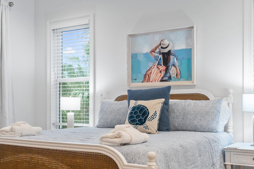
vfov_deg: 30.4
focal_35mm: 44
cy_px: 101
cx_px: 122
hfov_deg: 44.5
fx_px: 310
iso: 2000
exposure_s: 1/160
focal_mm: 36
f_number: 4
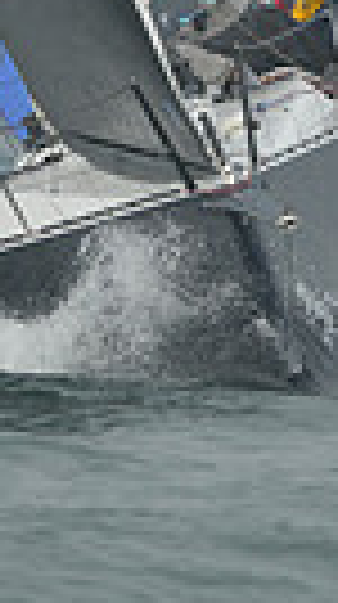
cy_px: 155
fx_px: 15962
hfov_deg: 1.2
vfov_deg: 2.2
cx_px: 189
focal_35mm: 998
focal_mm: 220
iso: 280
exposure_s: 1/800
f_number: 5
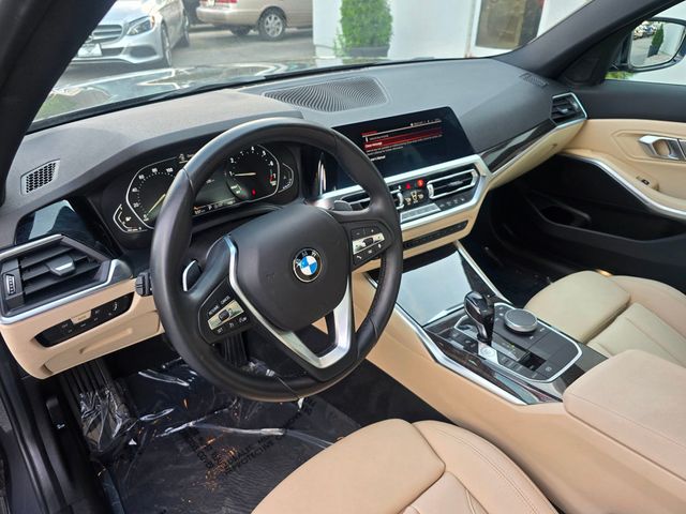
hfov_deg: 73.9
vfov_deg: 58.9
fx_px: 456
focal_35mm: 23
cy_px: 257
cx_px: 343
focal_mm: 6.3
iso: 25
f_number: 1.7
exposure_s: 1/61
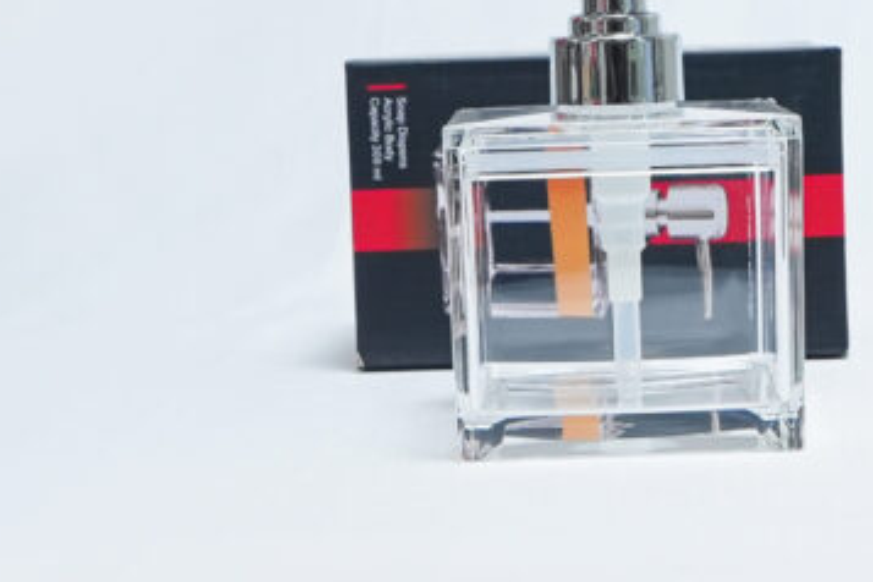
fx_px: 2473
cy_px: 158
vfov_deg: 13.4
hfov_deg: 19.9
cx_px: 621
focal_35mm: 102
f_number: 9
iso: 2500
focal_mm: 35
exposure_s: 1/160
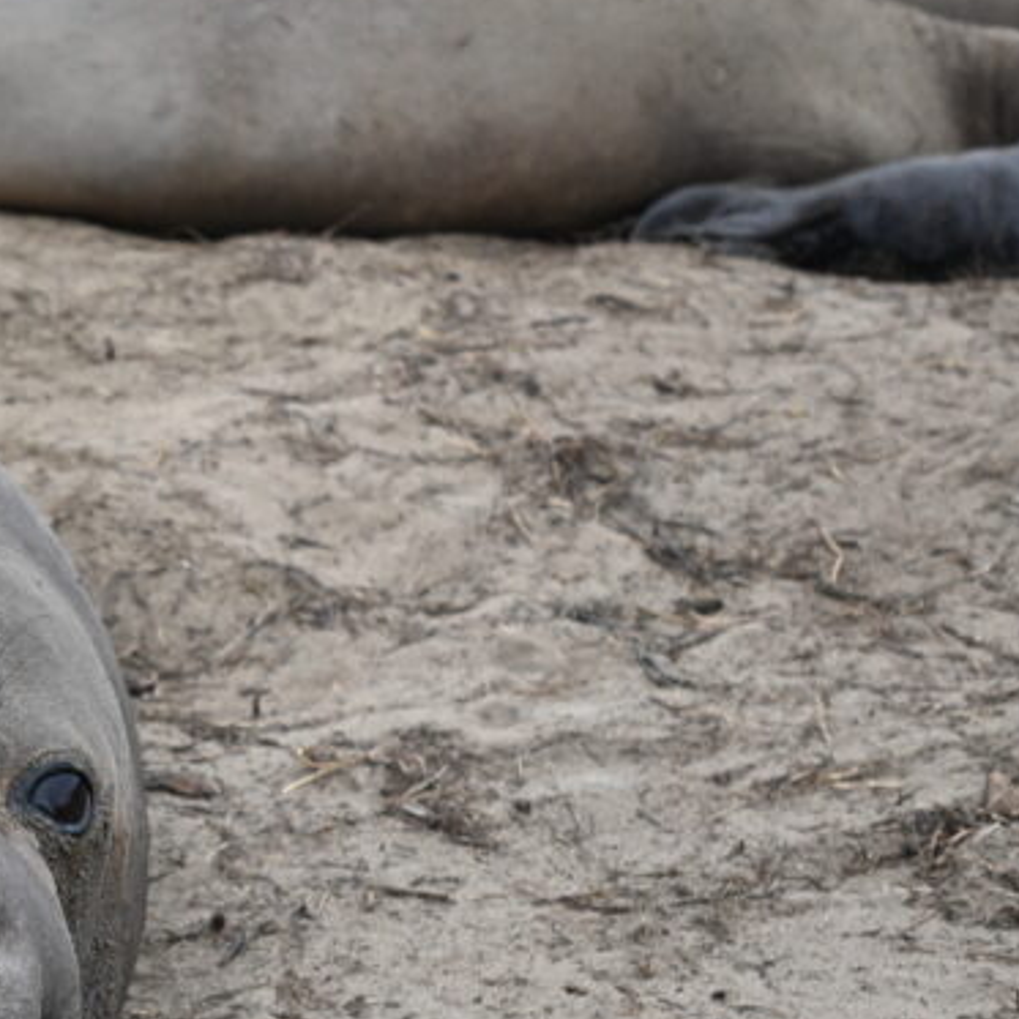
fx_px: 2331
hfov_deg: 23.0
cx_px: -148
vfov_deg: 24.2
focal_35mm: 70
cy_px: 848
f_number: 4
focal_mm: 30
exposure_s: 1/160
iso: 400
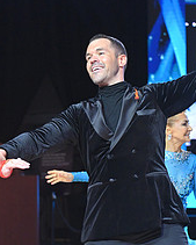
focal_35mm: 219
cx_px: -20
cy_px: 303
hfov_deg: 7.0
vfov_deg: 8.7
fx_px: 1587
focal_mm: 85
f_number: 4
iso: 2000
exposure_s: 1/250
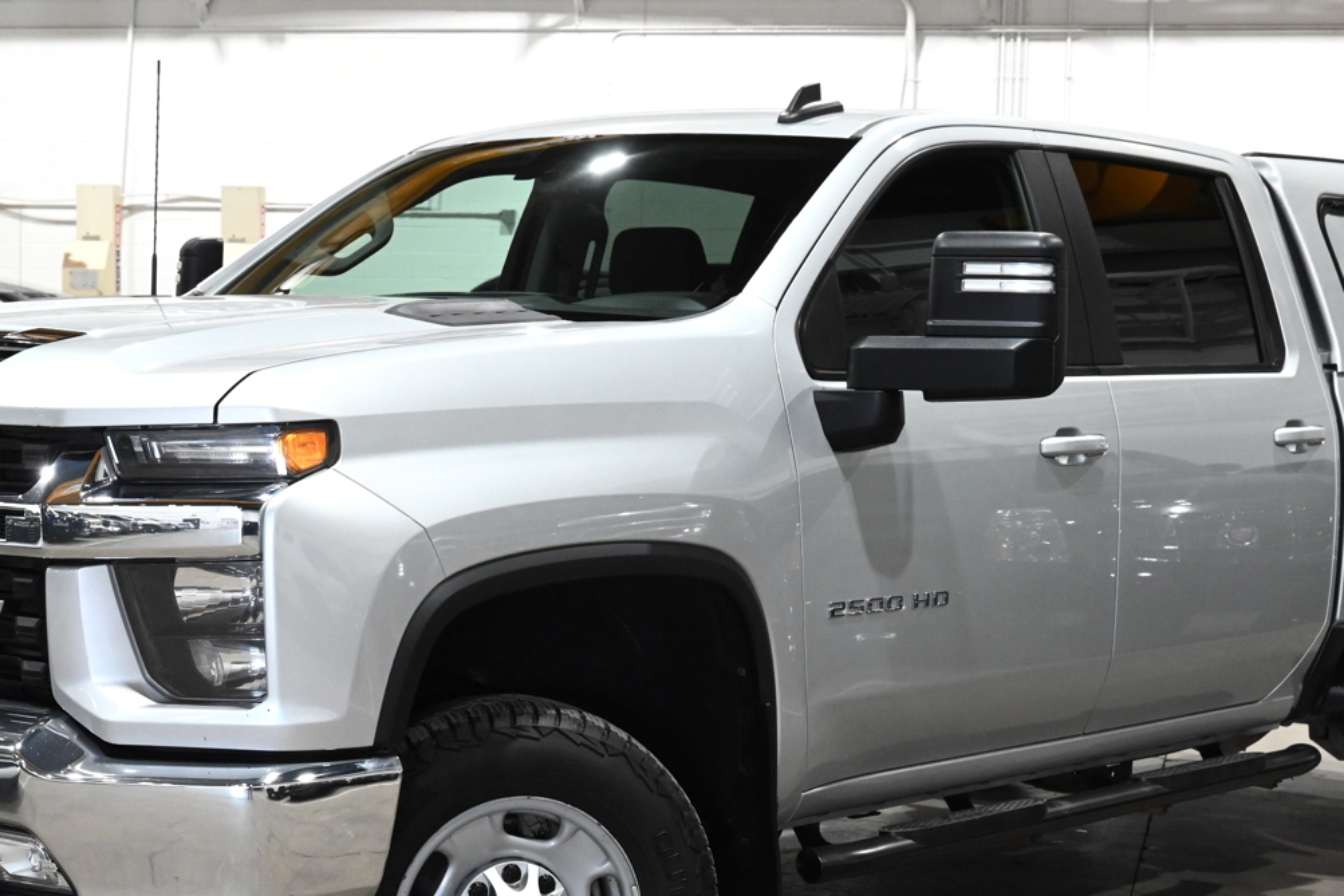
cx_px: 600
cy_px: 660
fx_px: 2651
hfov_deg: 28.4
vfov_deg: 19.1
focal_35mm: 71
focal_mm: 44
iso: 4000
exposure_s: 1/100
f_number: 8
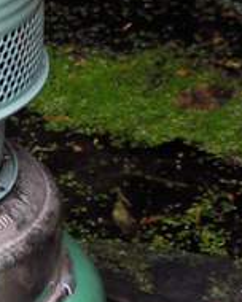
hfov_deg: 4.5
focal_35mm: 341
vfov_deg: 5.7
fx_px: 3053
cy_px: 40
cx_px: -116
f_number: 3.9
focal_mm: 13.8
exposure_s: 1/6
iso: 100
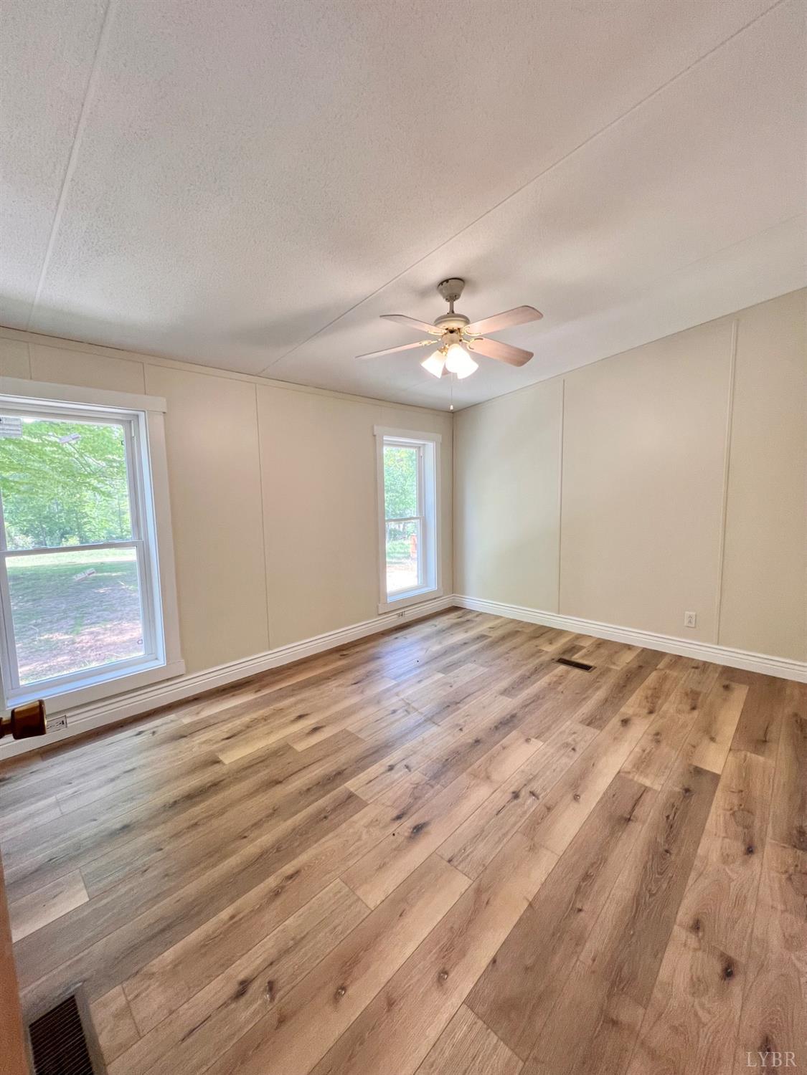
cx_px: 404
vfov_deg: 106.2
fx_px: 404
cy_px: 538
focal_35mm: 13
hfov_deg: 89.9
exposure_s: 1/120
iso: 100
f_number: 1.8
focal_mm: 1.57
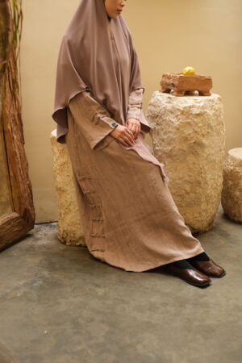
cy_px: 182
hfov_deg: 25.5
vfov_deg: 37.5
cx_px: 121
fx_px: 534
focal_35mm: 53
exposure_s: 1/250
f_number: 2.5
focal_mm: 35
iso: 640
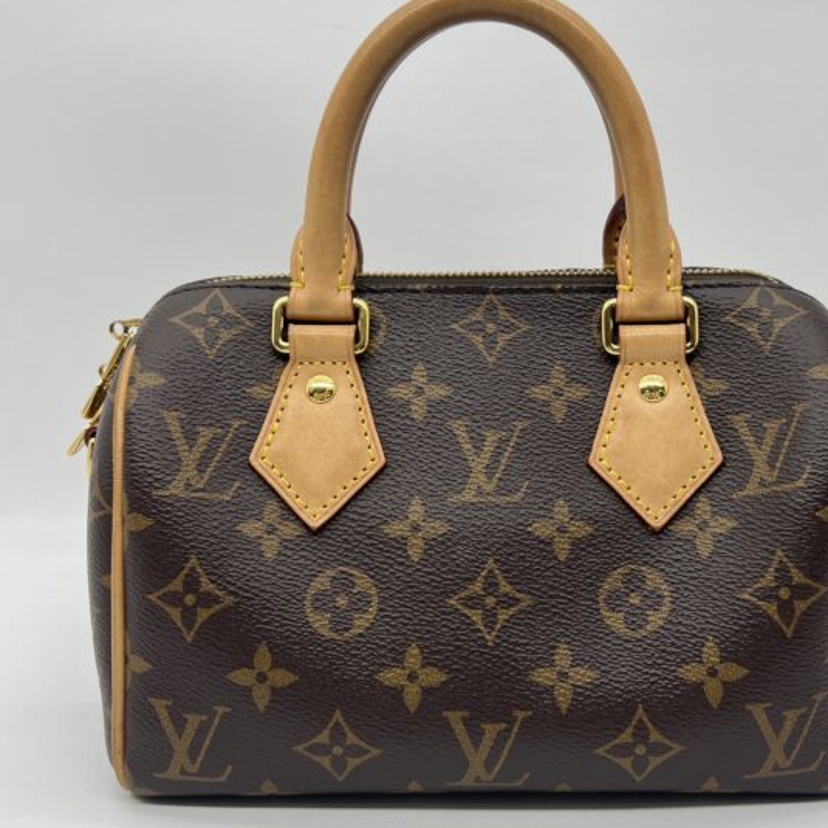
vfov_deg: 38.3
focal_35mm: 44
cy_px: 401
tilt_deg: -10.7
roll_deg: +0.7
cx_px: 505
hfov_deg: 38.2
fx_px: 1191
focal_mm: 5.7
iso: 32
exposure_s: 1/105
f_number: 1.5
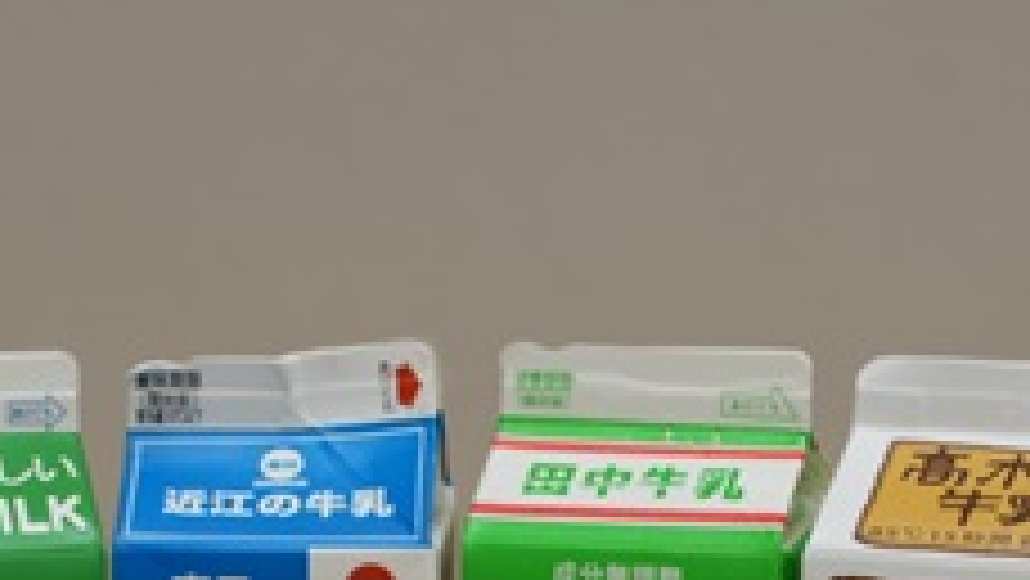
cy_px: 949
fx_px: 6557
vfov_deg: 5.0
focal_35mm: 240
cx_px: 400
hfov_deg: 9.0
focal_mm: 75
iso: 250
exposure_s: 1/40
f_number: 6.3
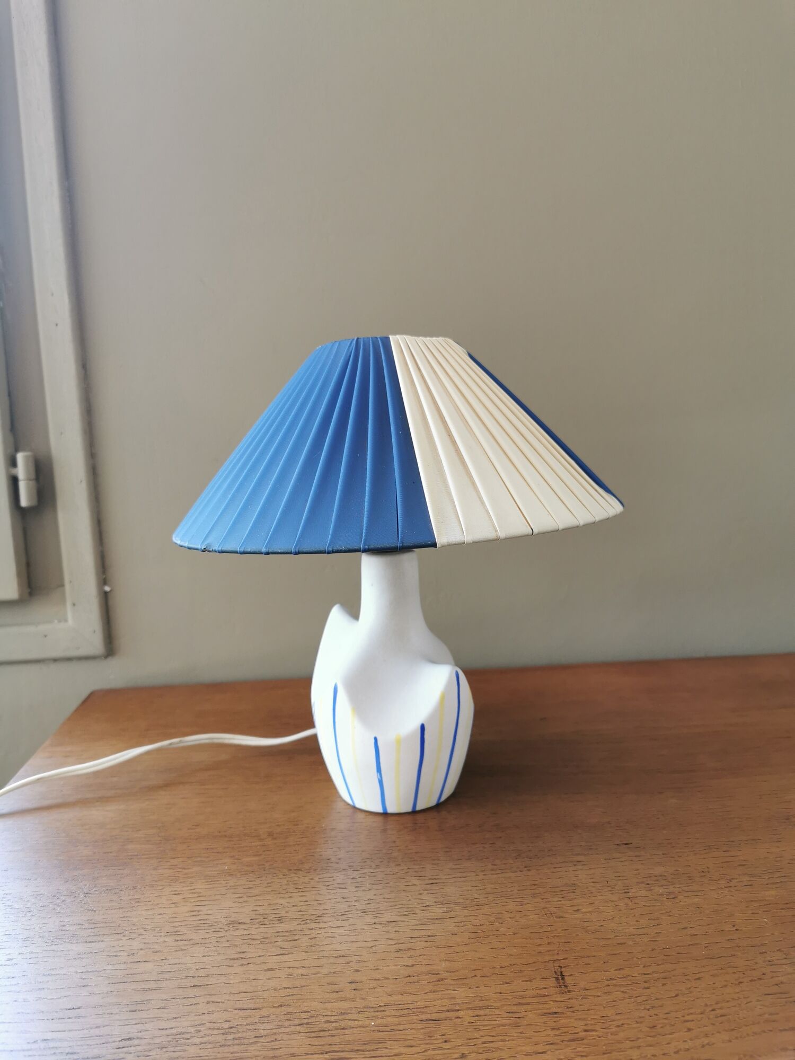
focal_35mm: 27
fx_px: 827
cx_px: 398
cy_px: 530
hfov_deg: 51.4
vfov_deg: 65.3
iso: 100
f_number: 1.6
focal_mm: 5.56
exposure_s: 1/100
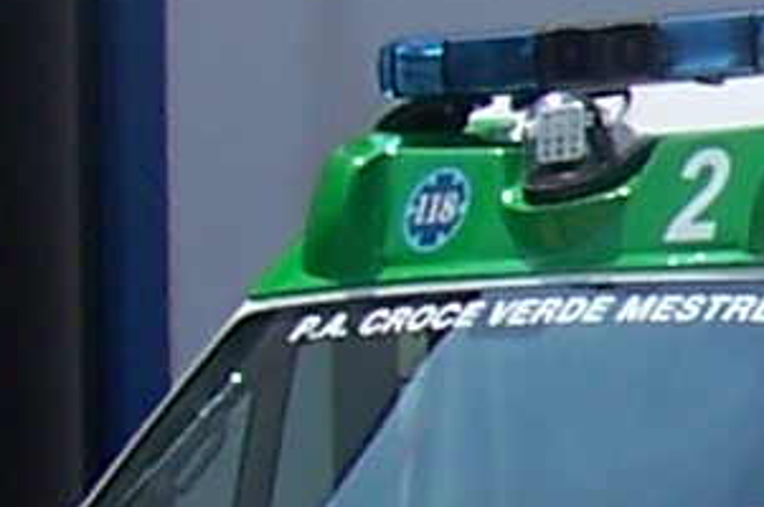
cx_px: 1967
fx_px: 5745
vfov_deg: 5.0
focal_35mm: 271
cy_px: 591
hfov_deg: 7.1
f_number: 5.6
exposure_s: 1/750
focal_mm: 5.6
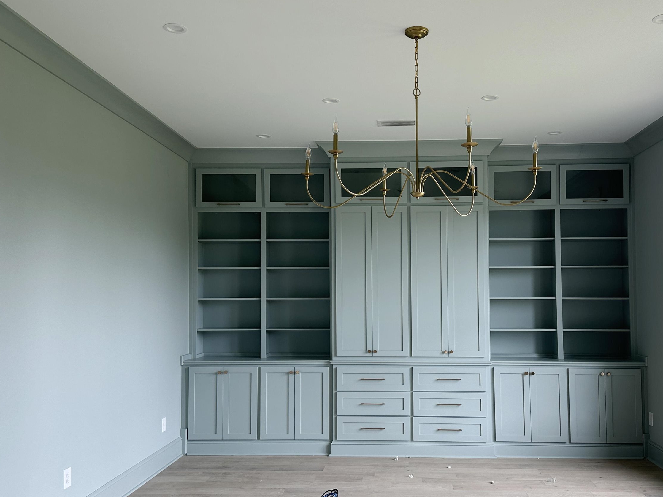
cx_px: 371
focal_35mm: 33
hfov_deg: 55.2
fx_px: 632
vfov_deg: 42.9
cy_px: 274
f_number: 1.78
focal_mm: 6.86
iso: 64
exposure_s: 1/120
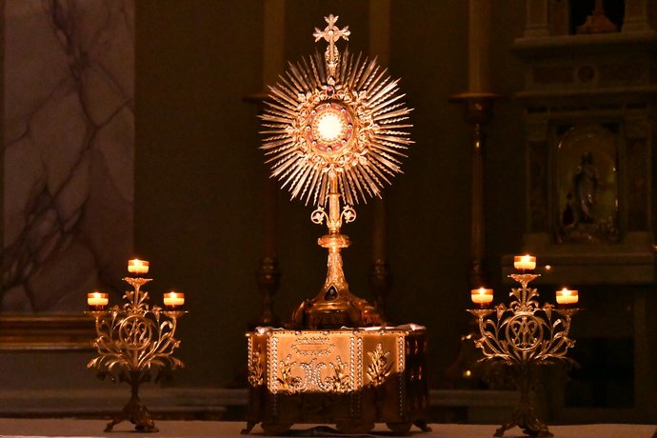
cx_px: 328
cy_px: 219
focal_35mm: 98
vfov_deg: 14.0
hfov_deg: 20.9
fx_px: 1779
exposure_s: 1/100
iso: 25600
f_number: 5.3
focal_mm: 65
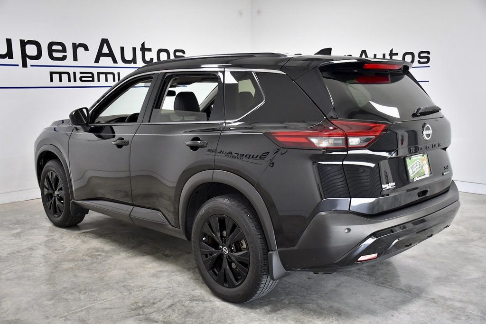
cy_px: 162
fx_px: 486
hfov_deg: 53.1
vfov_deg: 36.9
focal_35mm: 36
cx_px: 243
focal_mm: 24
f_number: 4
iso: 1250
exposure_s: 1/400
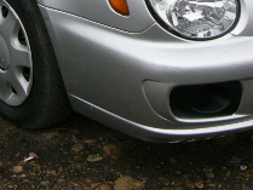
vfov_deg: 12.8
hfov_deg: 17.9
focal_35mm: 110
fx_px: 804
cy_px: -87
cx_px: 97
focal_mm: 6
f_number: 2.8
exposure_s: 1/100
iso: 50
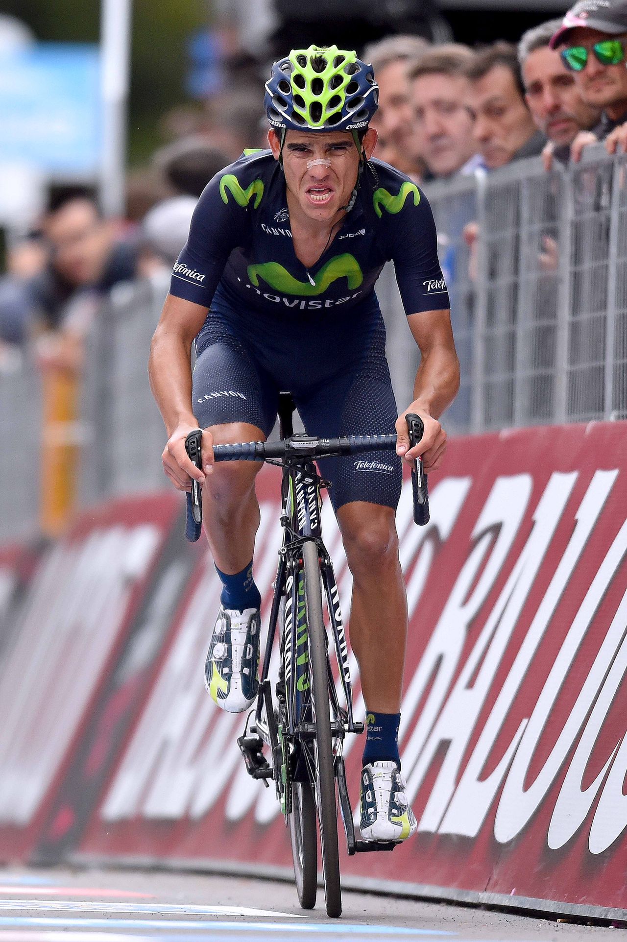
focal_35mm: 400
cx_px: 314
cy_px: 471
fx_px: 10460
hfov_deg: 3.4
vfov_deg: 5.2
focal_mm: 400
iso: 1600
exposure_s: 1/2500
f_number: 2.8
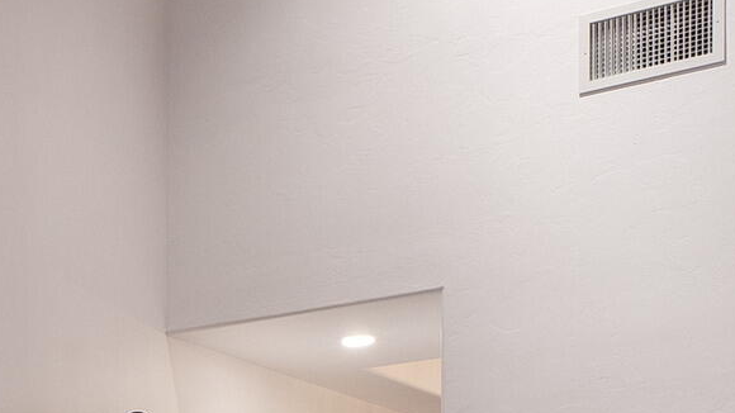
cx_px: -433
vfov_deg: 12.9
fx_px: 1676
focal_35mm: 86
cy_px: 718
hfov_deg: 20.4
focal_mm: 17
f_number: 11
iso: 200
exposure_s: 1
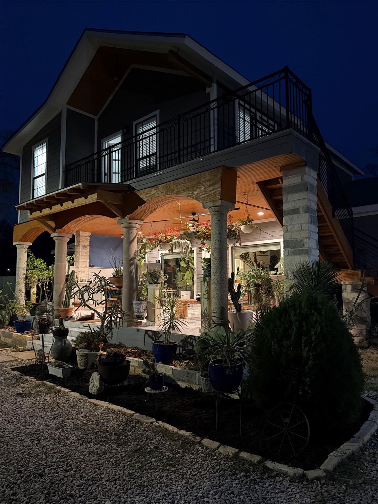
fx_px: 349
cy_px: 252
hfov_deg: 56.8
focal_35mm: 24
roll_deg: +0.2
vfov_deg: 71.6
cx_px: 189
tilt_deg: +5.6
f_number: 1.78
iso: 1000
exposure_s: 1/30
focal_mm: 6.76
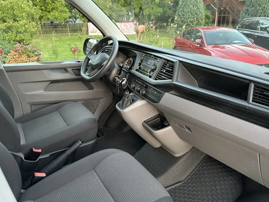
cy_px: 101
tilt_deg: -21.5
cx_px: 145
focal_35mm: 26
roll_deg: +1.0
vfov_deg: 53.0
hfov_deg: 67.2
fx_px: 202
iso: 640
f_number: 1.78
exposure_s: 1/60
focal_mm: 6.86
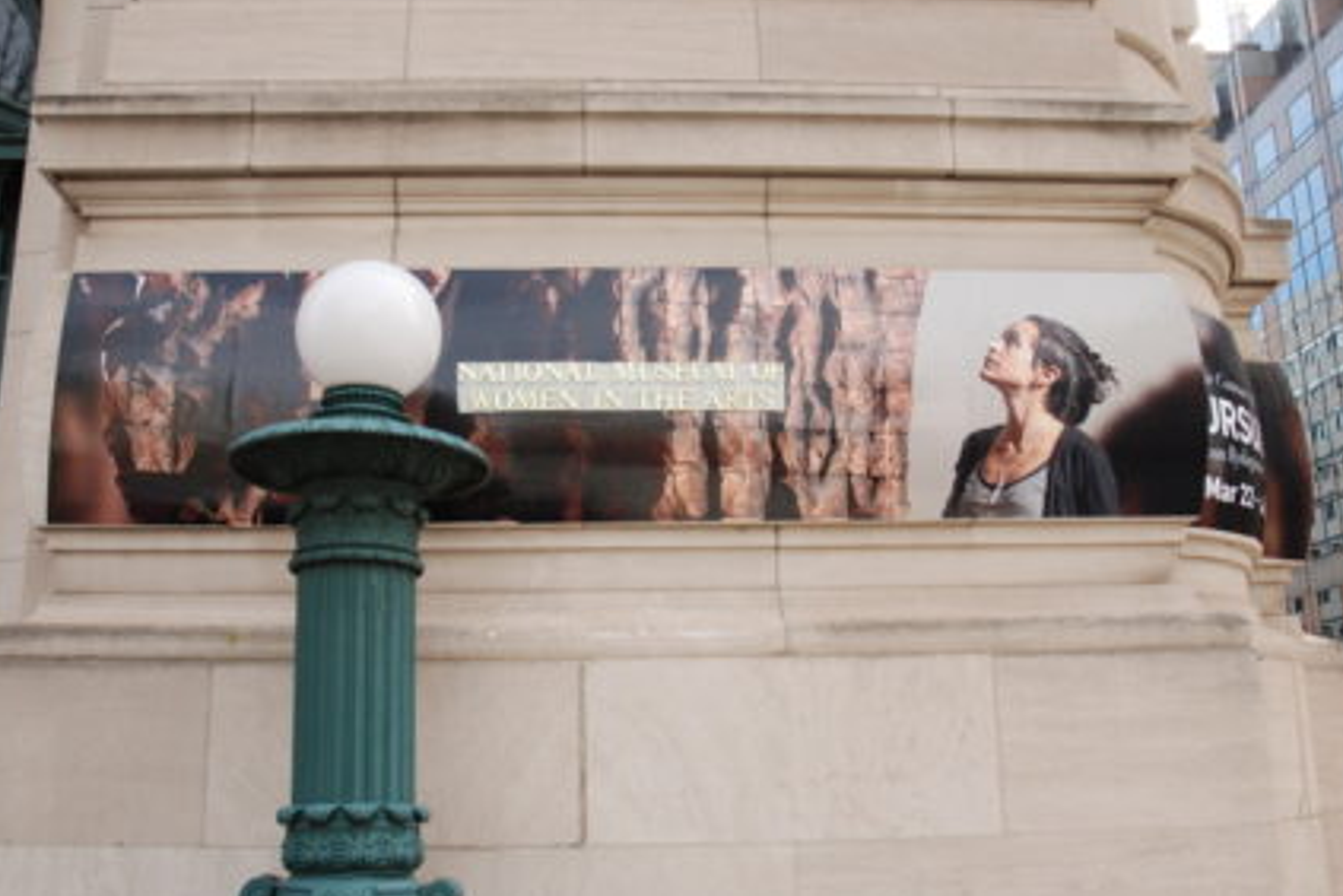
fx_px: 1194
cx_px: 613
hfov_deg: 58.6
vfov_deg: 41.0
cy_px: 507
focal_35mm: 32
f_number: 5.6
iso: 100
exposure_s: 1/125
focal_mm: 18
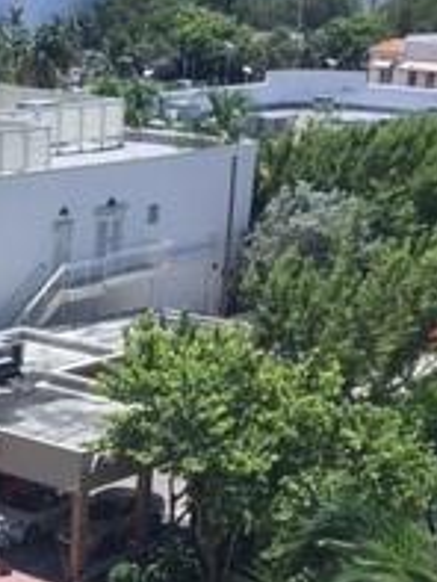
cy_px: 780
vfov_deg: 19.1
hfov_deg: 15.4
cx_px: -12
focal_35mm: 94
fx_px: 1581
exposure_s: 1/310
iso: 25
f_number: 2.2
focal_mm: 4.15
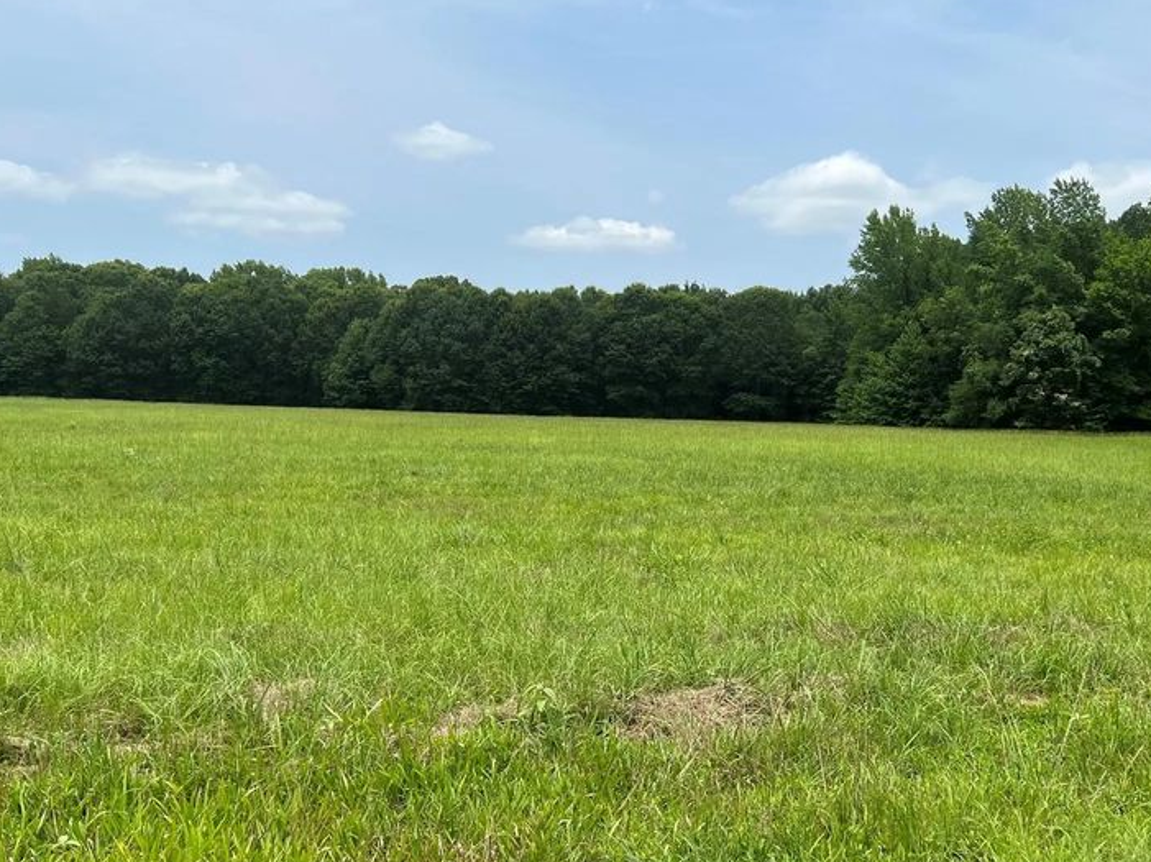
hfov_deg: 49.0
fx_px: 1263
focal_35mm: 38
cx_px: 596
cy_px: 509
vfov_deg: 37.6
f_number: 1.5
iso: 50
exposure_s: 1/4831
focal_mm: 5.7
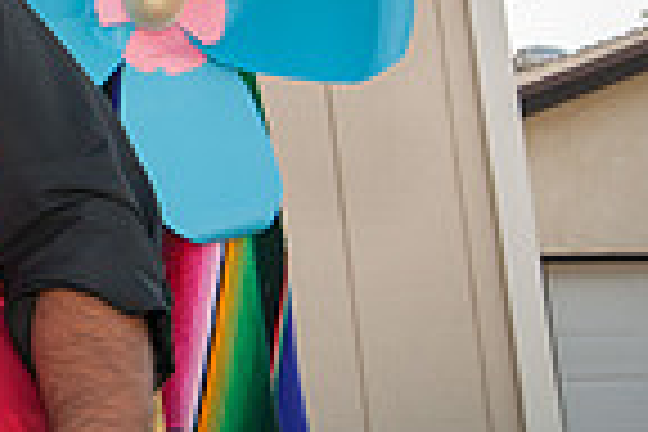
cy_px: -90
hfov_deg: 10.7
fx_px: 3186
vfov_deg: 7.7
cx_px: -598
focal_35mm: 177
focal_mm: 44
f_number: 10
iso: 200
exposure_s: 1/100
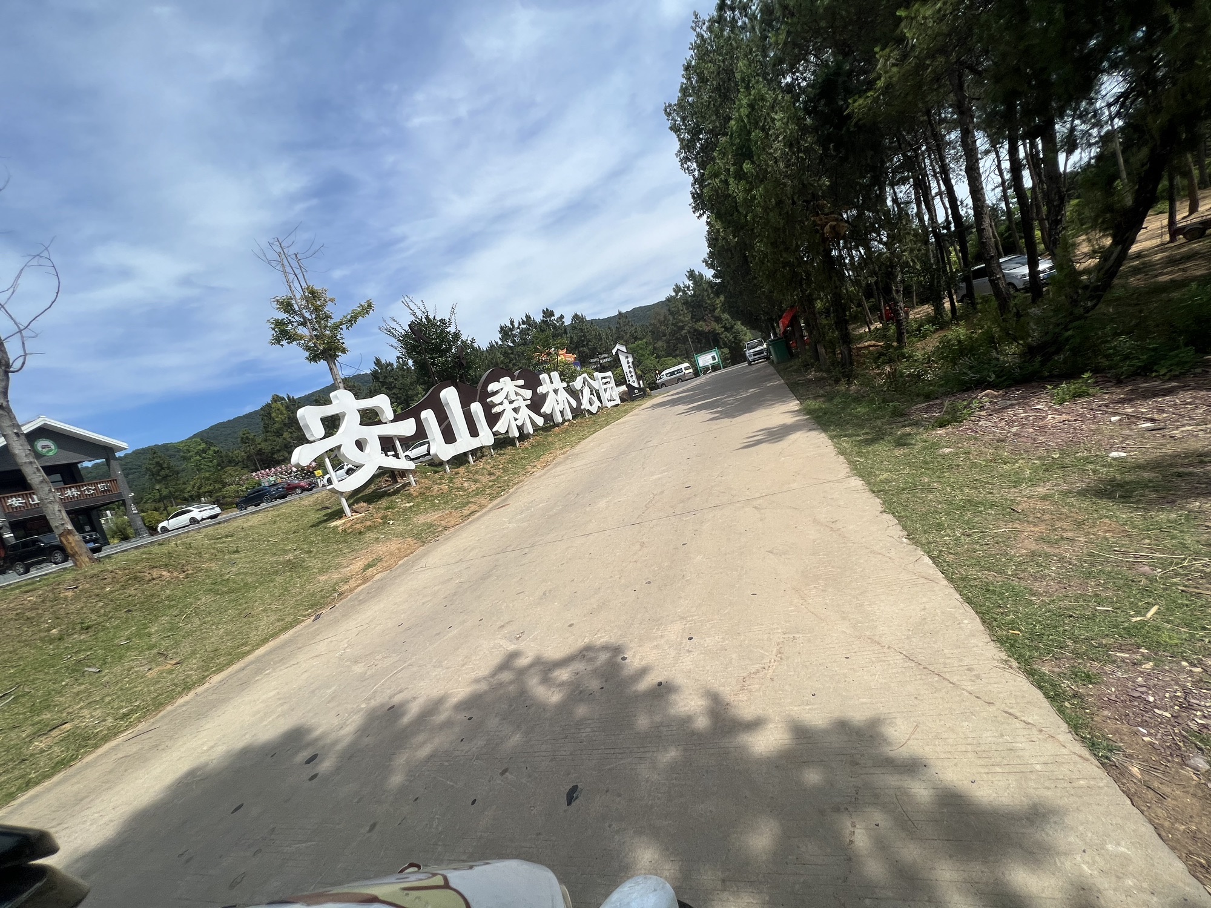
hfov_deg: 106.2
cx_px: 606
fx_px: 455
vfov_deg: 89.9
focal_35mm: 13
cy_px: 454
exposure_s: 1/2538
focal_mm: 1.57
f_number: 1.8
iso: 32
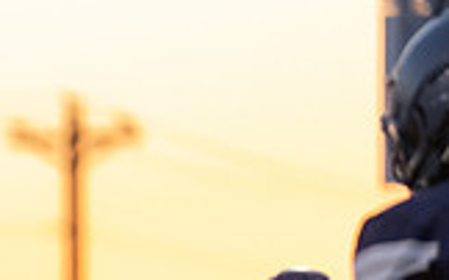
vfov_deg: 1.3
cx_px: -598
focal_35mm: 1011
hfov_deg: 2.1
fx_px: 12363
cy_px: 584
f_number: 2.8
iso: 1250
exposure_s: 1/1000
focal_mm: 200
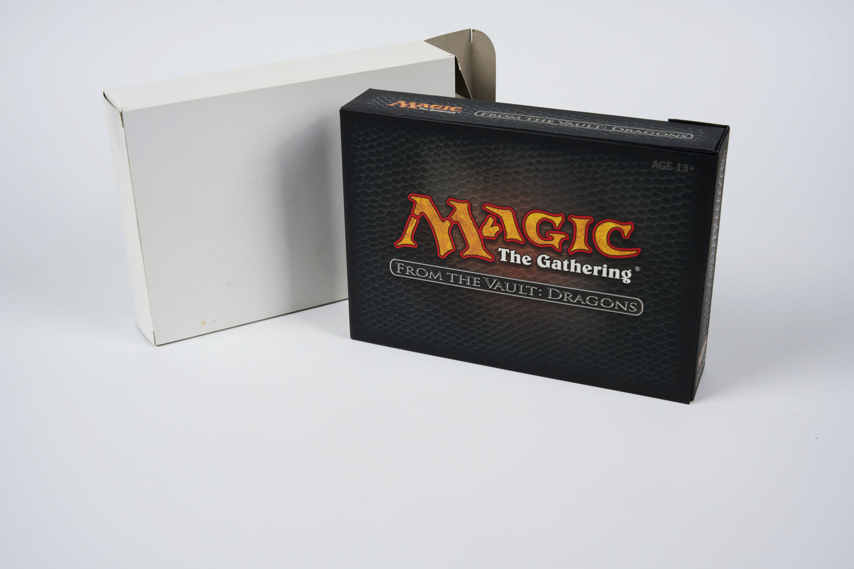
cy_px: 284
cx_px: 427
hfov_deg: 41.4
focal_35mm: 48
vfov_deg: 28.3
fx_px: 1129
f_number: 13
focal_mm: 47.6
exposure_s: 1/50
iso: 800
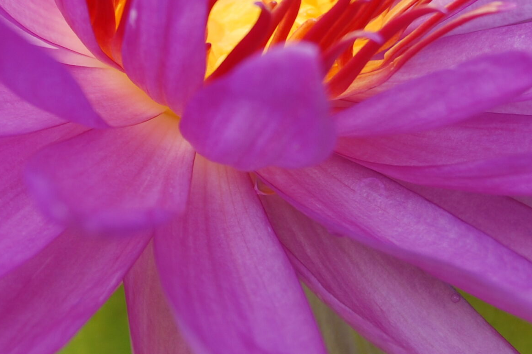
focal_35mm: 182
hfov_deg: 11.3
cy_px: -24
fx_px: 2688
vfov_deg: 7.5
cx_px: 201
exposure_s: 1/200
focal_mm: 55
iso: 200
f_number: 7.1
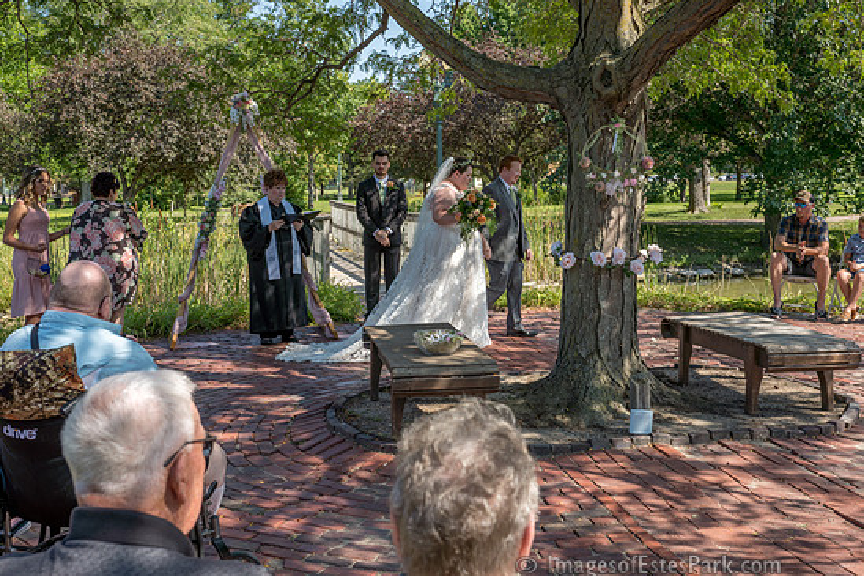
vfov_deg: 35.9
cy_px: 282
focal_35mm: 37
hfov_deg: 51.9
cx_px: 431
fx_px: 888
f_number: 7.1
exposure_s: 1/160
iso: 100
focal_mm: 35
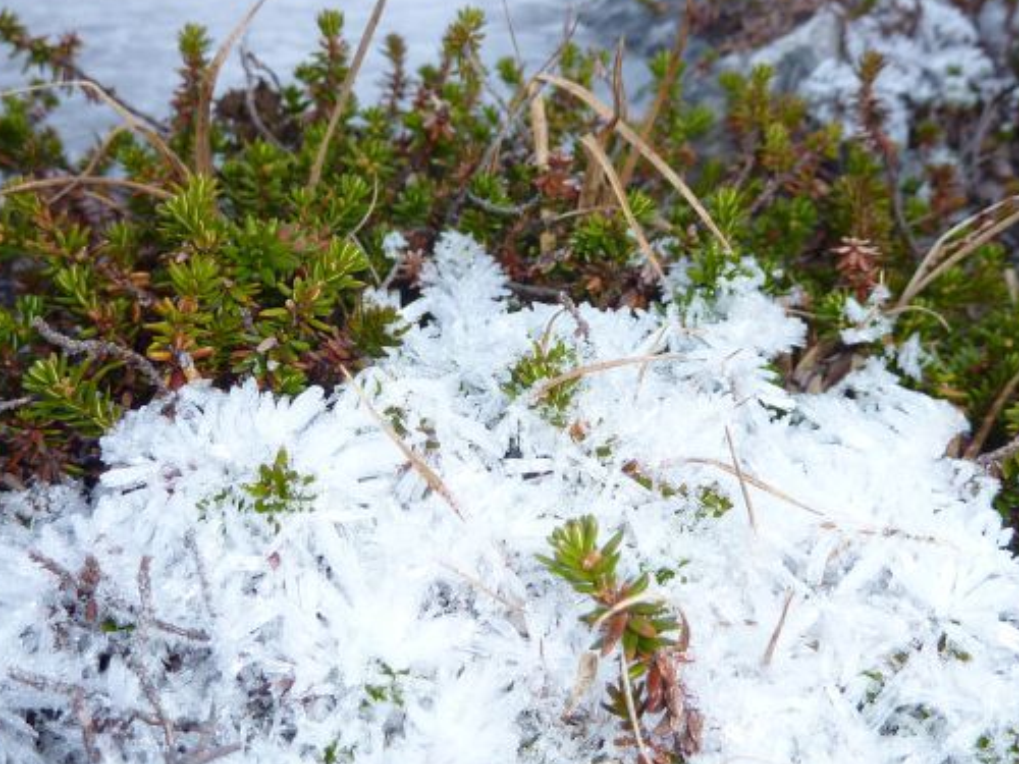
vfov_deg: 36.0
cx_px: 491
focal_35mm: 40
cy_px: 385
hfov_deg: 46.8
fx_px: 1177
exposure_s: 1/60
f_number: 3.3
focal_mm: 4.1
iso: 100
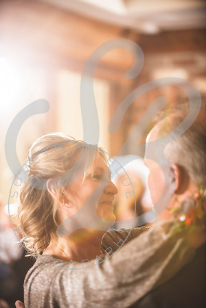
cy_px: 154
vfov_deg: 17.6
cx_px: 103
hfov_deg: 11.8
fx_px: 996
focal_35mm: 116
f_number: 2.8
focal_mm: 116
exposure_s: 1/160
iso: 1250
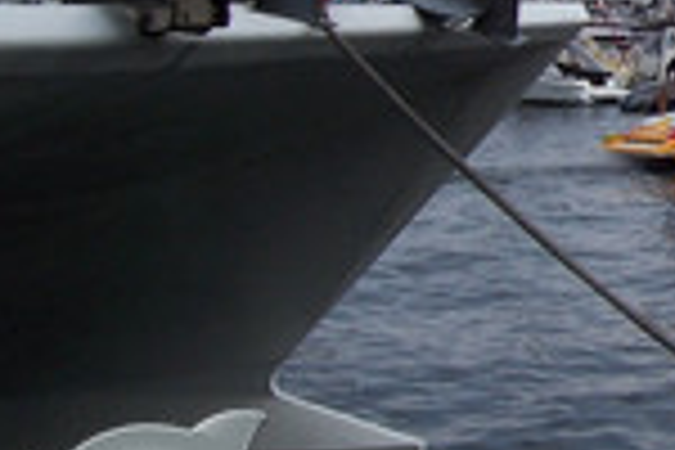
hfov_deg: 19.9
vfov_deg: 14.4
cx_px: 882
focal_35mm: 94
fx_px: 1762
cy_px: 72
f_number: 5.6
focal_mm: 5.6
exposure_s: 1/500
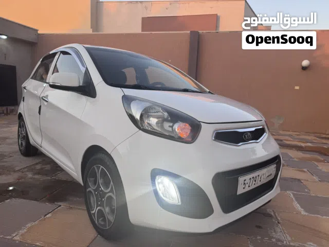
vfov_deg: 56.8
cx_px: 164
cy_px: 124
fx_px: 228
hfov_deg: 71.6
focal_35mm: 24
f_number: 1.78
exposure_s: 1/376
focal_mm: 6.76
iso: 80
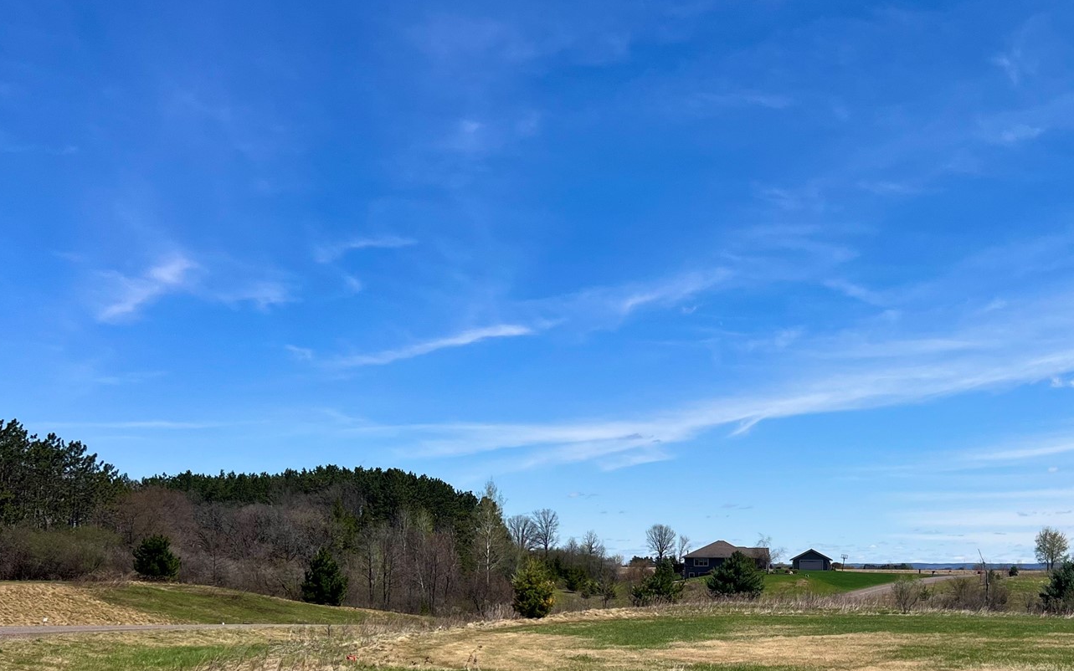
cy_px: 599
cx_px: 753
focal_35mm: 44
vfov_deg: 28.2
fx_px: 1288
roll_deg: -0.3
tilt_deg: -1.3
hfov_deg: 44.3
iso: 50
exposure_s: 1/6211
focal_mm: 5.7
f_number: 1.5
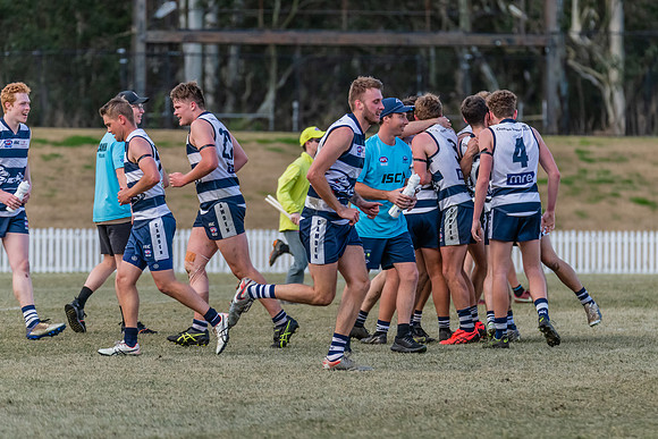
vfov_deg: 3.7
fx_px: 6708
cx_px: 399
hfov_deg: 5.6
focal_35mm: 367
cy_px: 198
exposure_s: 1/2000
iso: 2200
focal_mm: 300
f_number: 5.6
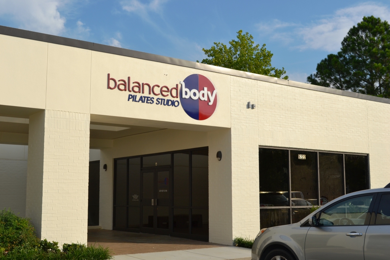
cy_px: 130
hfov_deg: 43.6
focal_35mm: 45
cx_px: 195
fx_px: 488
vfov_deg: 29.9
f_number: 10
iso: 100
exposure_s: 1/200
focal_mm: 30
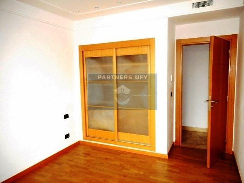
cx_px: 122
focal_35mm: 25
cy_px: 92
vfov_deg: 54.9
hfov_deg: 69.4
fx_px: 176
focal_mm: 4.5
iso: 800
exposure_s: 1/25
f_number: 3.7
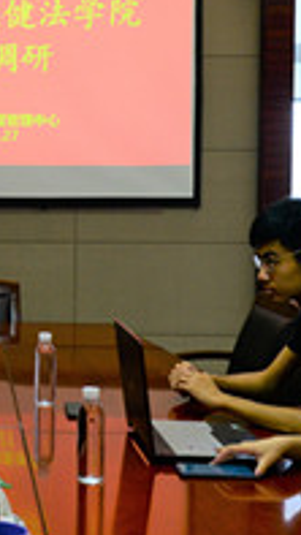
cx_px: -152
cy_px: 219
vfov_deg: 25.0
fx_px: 1205
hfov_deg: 13.4
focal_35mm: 85
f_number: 5
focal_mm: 32
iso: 1000
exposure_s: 1/100
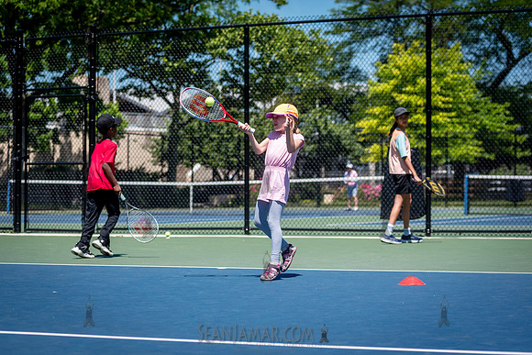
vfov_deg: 13.7
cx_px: 266
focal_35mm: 100
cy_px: 178
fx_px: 1481
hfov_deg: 20.4
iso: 200
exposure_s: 1/1600
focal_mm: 100
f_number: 5
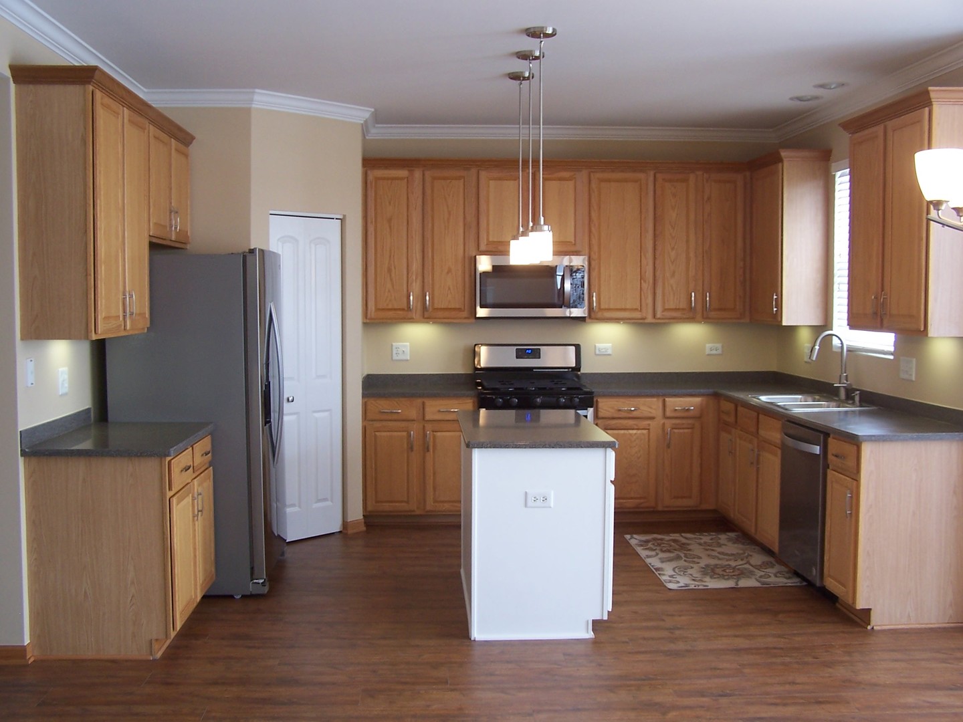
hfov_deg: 49.0
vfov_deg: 37.7
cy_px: 361
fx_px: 1057
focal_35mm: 38
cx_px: 482
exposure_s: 1/30
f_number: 2.8
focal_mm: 6.3
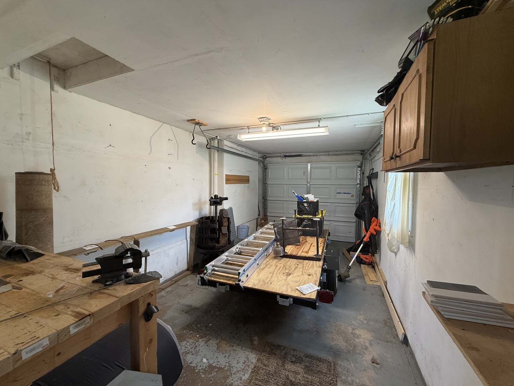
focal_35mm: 14
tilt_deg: -4.6
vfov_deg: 85.7
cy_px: 193
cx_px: 257
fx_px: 208
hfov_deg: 102.1
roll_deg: -0.4
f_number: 2.2
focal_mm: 2.22
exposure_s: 1/60
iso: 160
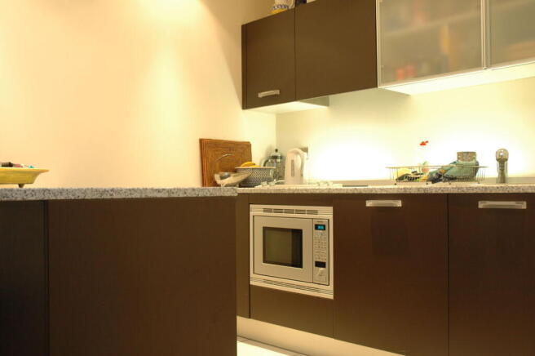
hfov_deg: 53.2
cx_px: 268
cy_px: 178
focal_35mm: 36
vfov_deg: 36.8
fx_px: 534
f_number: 5.6
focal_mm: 24
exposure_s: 1/10
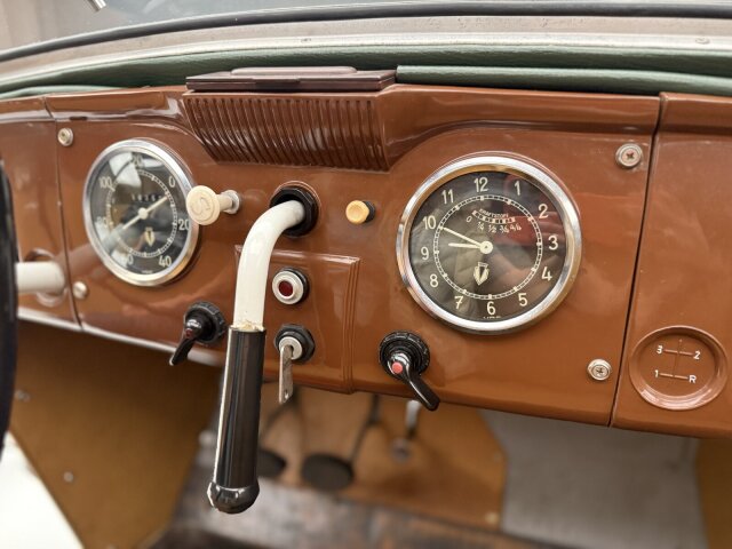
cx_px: 366
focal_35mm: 24
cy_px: 274
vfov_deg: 56.8
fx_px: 508
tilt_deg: -20.4
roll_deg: +1.2
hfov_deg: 71.6
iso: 640
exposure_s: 1/49
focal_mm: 6.76
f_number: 1.78
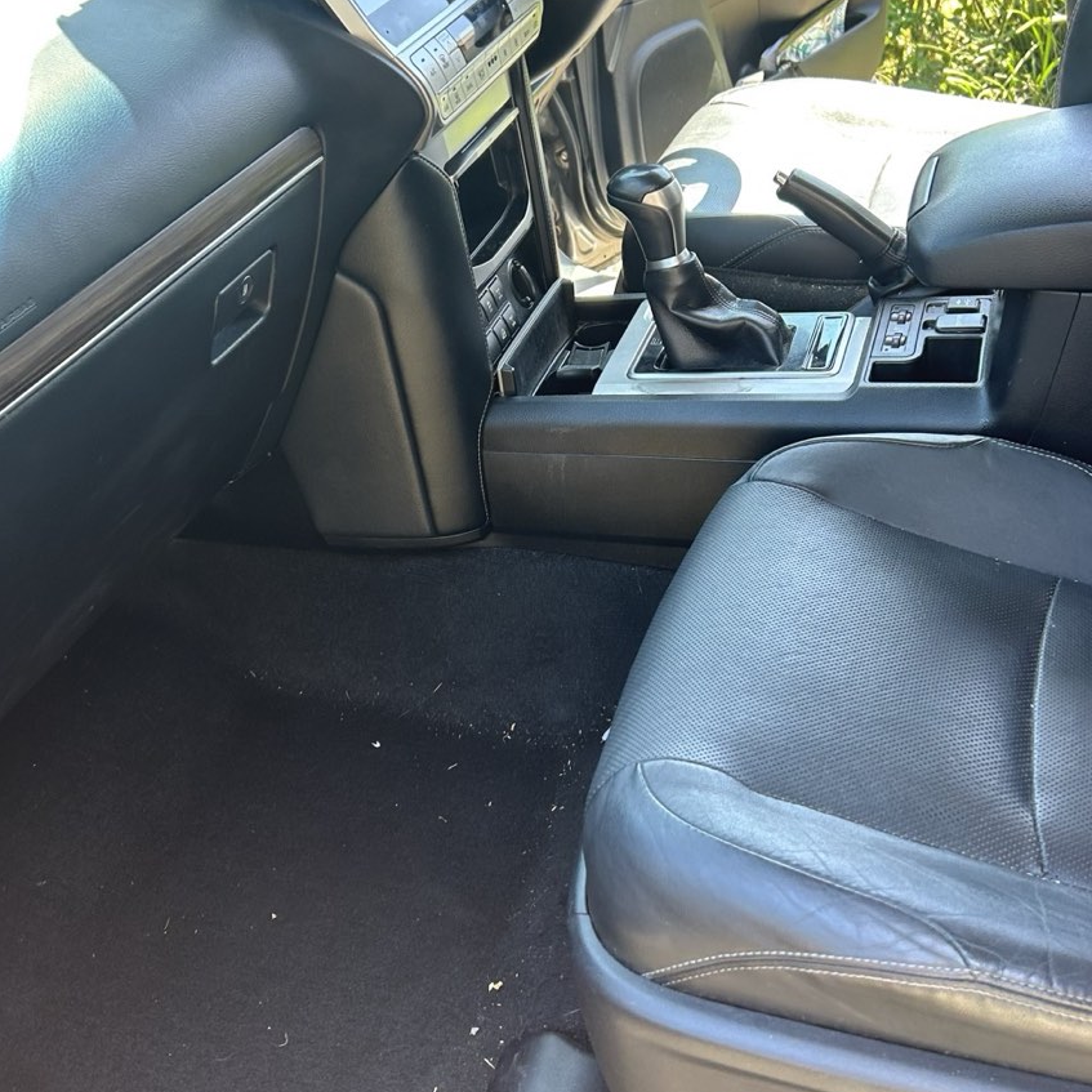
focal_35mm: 38
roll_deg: +0.9
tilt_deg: -40.0
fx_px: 1356
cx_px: 552
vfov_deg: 43.9
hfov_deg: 43.9
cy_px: 549
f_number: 1.5
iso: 64
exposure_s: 1/127
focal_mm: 5.7
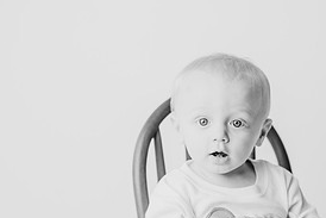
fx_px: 960
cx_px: 225
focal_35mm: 106
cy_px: 158
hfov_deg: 19.2
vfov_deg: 12.9
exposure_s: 1/160
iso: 100
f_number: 2.5
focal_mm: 50
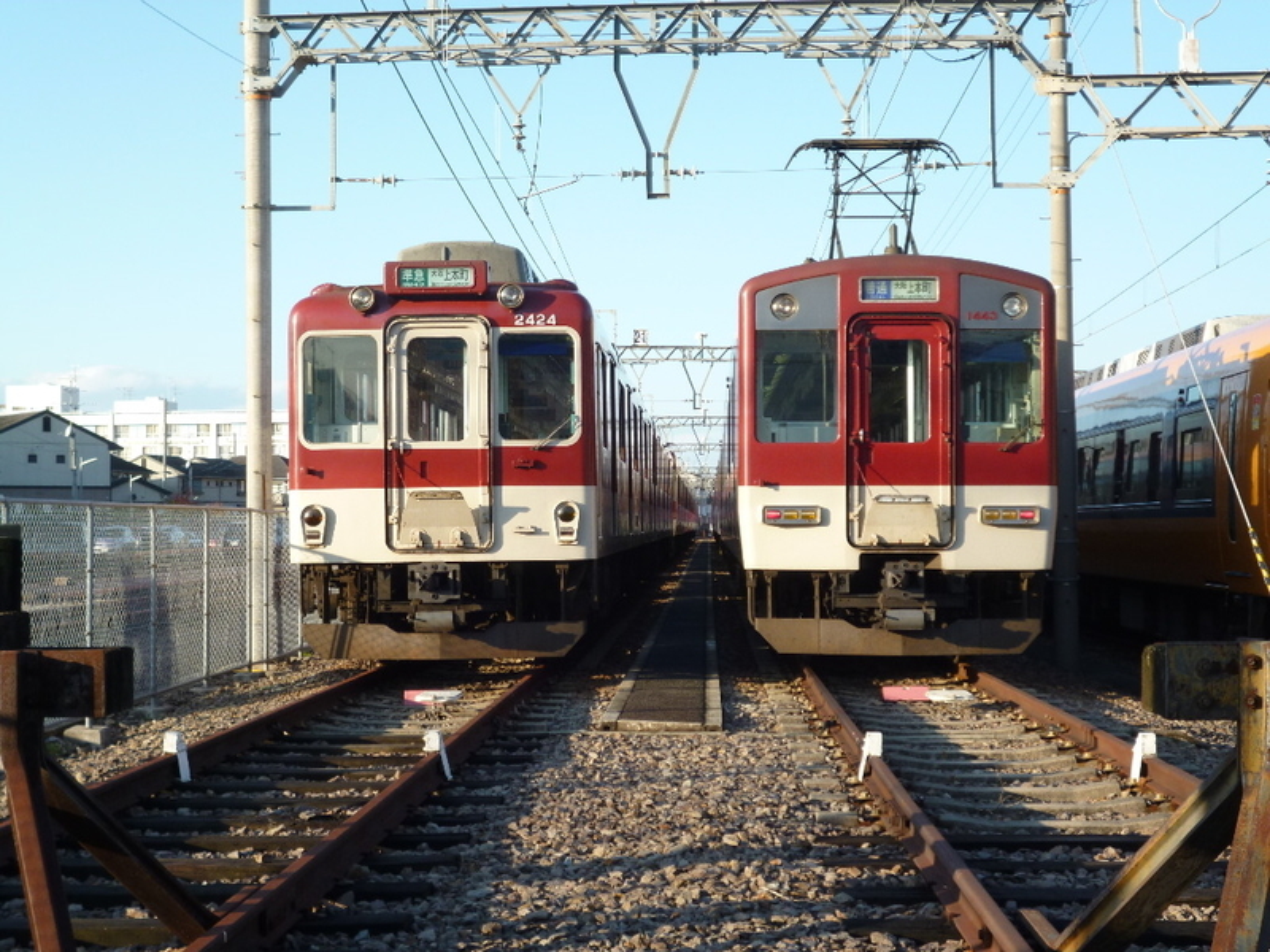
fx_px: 2055
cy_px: 476
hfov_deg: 34.3
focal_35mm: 56
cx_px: 635
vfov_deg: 26.1
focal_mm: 10
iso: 100
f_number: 4.4
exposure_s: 1/160
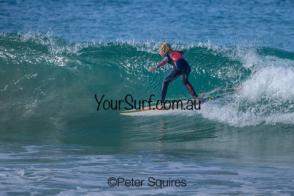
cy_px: 74
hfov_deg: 1.9
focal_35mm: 1099
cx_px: 201
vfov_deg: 1.3
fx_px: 8974
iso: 450
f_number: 6.3
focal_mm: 800
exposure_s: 1/2000
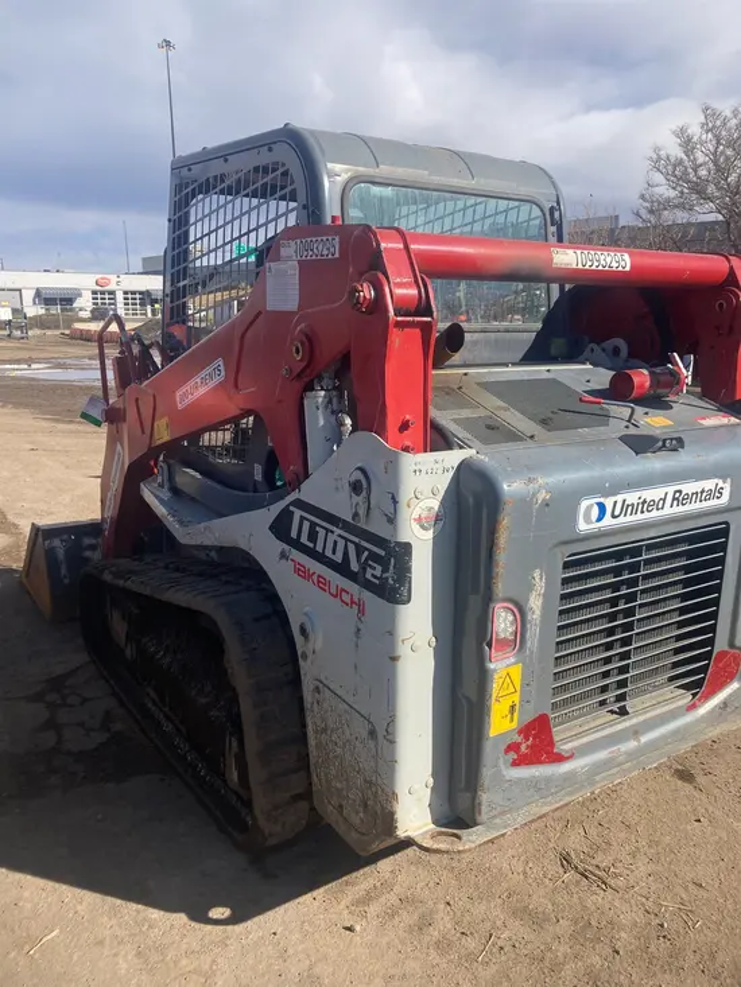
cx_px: 370
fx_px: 799
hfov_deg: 49.8
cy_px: 494
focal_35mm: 28
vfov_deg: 63.4
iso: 20
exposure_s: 1/1621
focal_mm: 3.99
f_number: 1.8
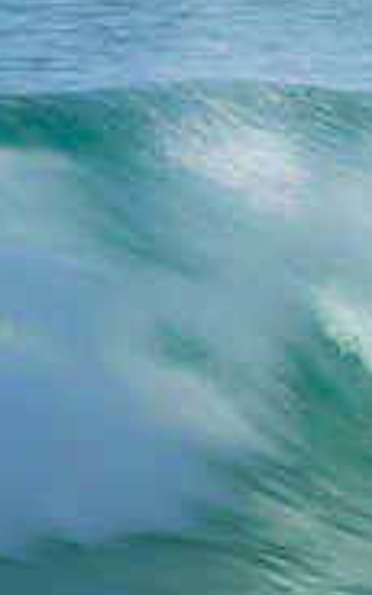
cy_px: 31
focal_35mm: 1928
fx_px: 31274
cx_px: 860
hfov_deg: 0.7
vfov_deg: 1.1
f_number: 22
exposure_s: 1/30
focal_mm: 400
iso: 100
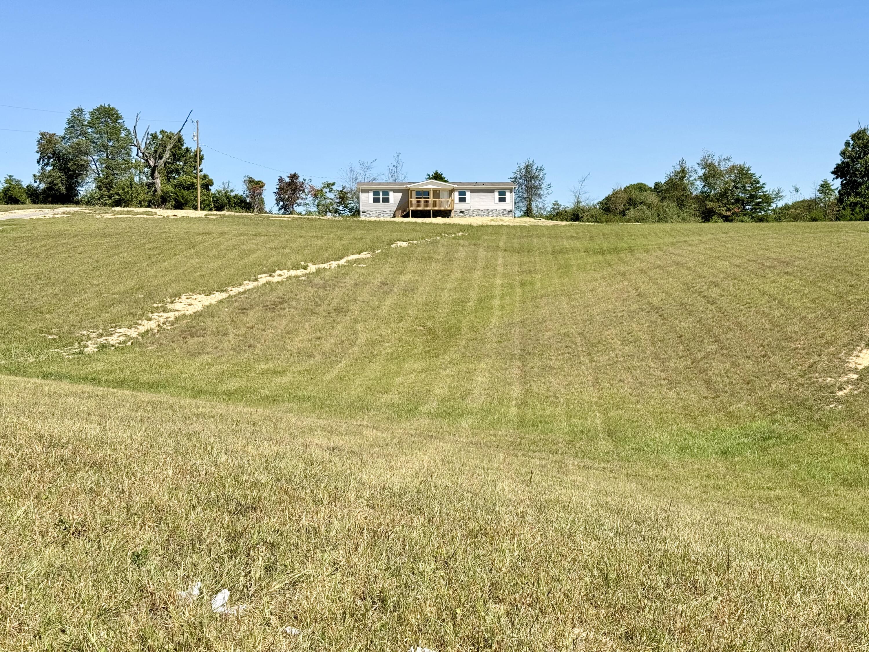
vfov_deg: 30.3
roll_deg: +0.6
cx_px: 434
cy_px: 326
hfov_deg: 39.7
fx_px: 1205
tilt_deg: -4.1
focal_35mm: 48
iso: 64
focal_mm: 6.76
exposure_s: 1/4310
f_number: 1.78
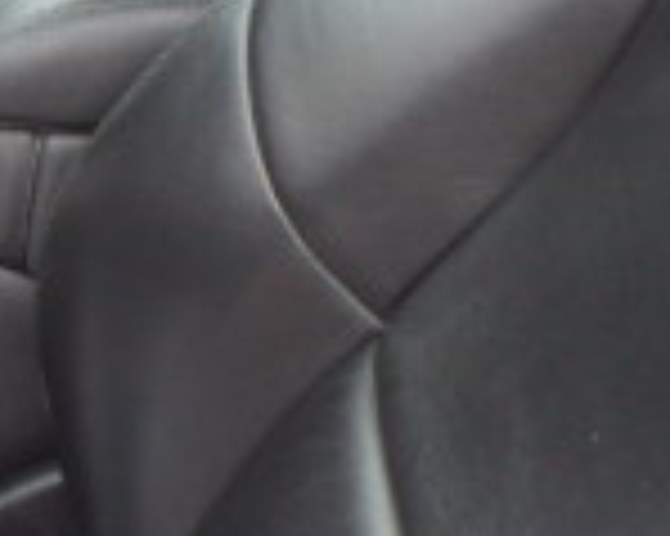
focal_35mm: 134
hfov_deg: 12.6
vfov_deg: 11.4
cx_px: -661
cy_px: -23
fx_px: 2655
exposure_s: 1/60
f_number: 4.2
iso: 200
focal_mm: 5.7
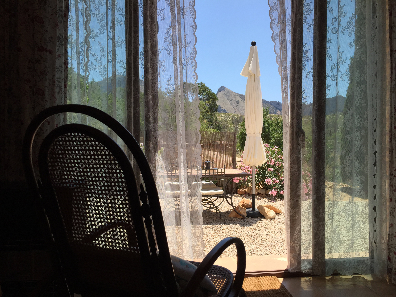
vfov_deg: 48.2
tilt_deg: -2.6
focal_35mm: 29
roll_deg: -0.6
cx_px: 198
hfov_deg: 61.7
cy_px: 148
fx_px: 332
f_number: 2.2
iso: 32
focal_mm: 4.15
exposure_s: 1/1721
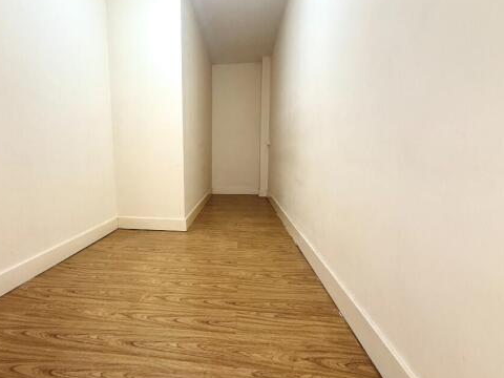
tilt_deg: -6.5
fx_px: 248
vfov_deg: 74.7
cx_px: 207
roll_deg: +0.9
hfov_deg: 90.1
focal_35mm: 17
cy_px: 182
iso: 320
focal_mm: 2.22
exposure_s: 1/100
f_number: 2.2
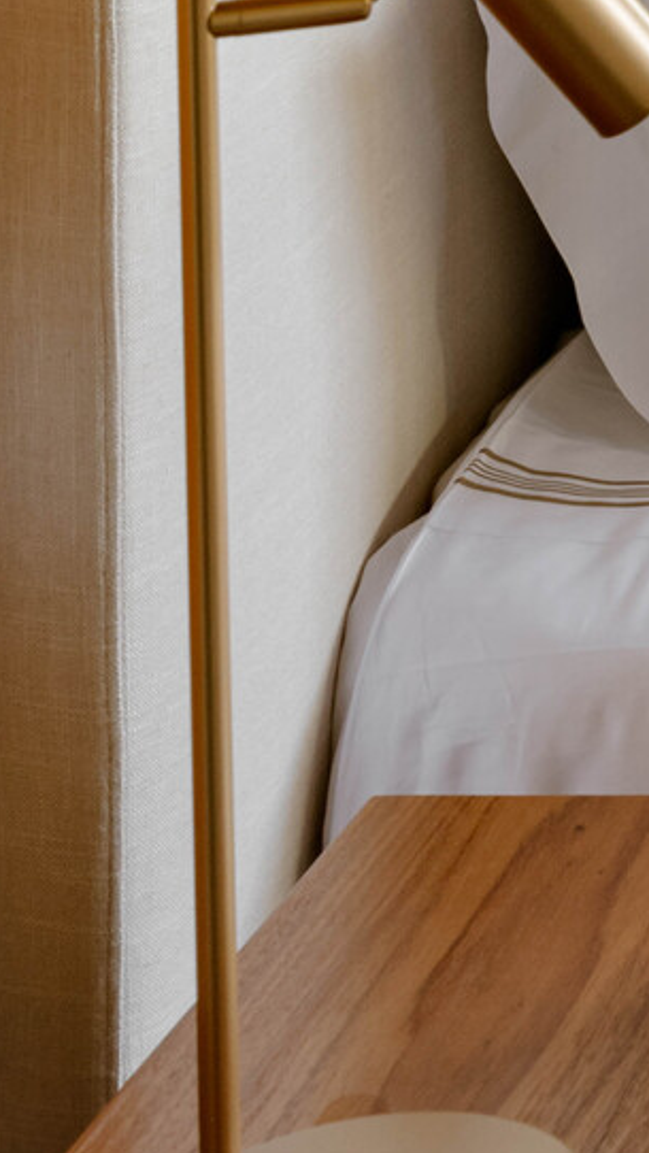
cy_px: -1120
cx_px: 2066
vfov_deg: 12.6
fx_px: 4588
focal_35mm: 150
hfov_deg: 7.1
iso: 200
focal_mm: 35
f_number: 9
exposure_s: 1/2
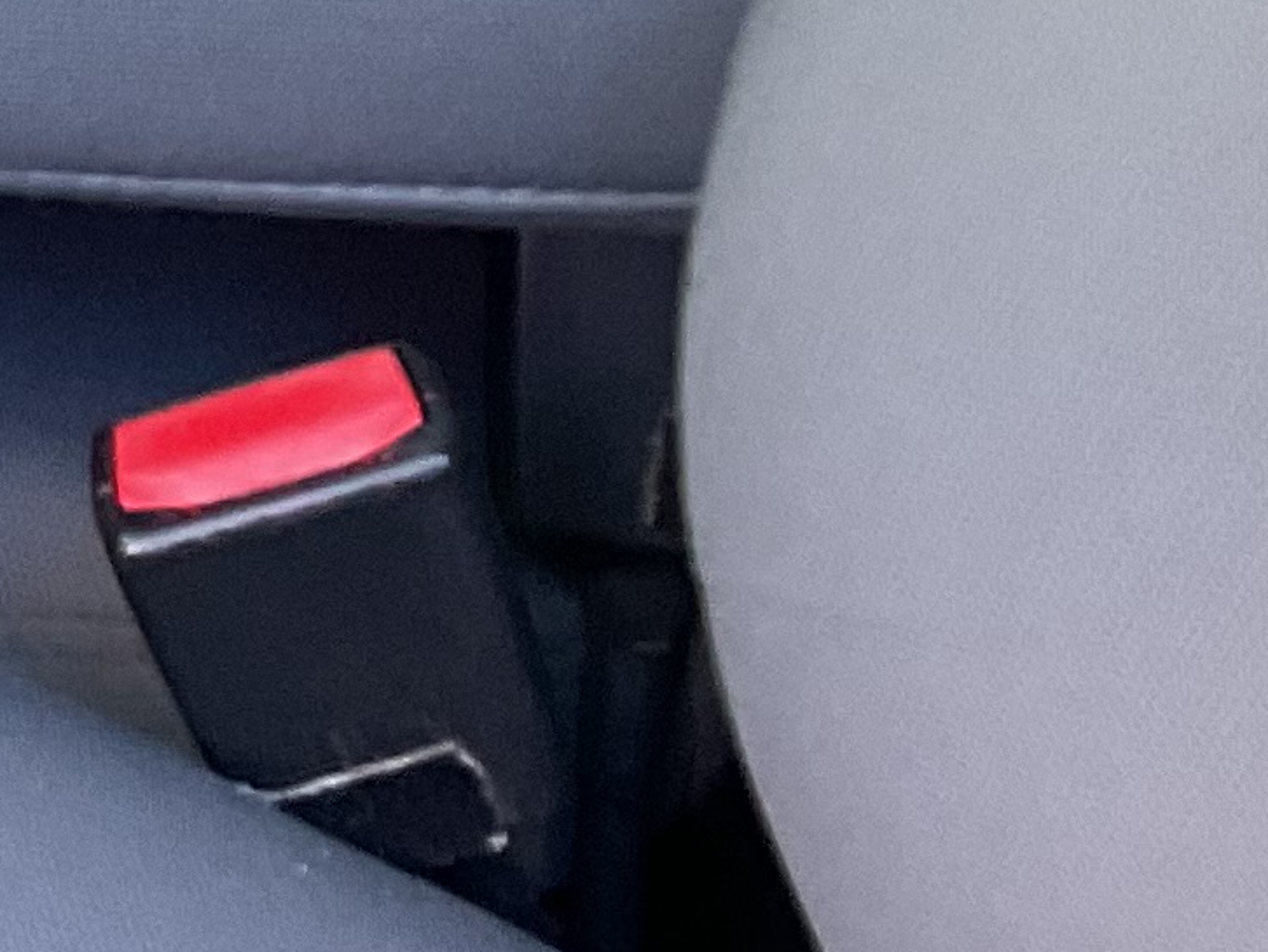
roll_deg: +1.7
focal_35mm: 161
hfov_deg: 11.3
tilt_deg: -25.2
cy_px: -414
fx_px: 5899
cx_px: -1095
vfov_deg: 9.0
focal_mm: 3
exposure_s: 1/60
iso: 50
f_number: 1.8
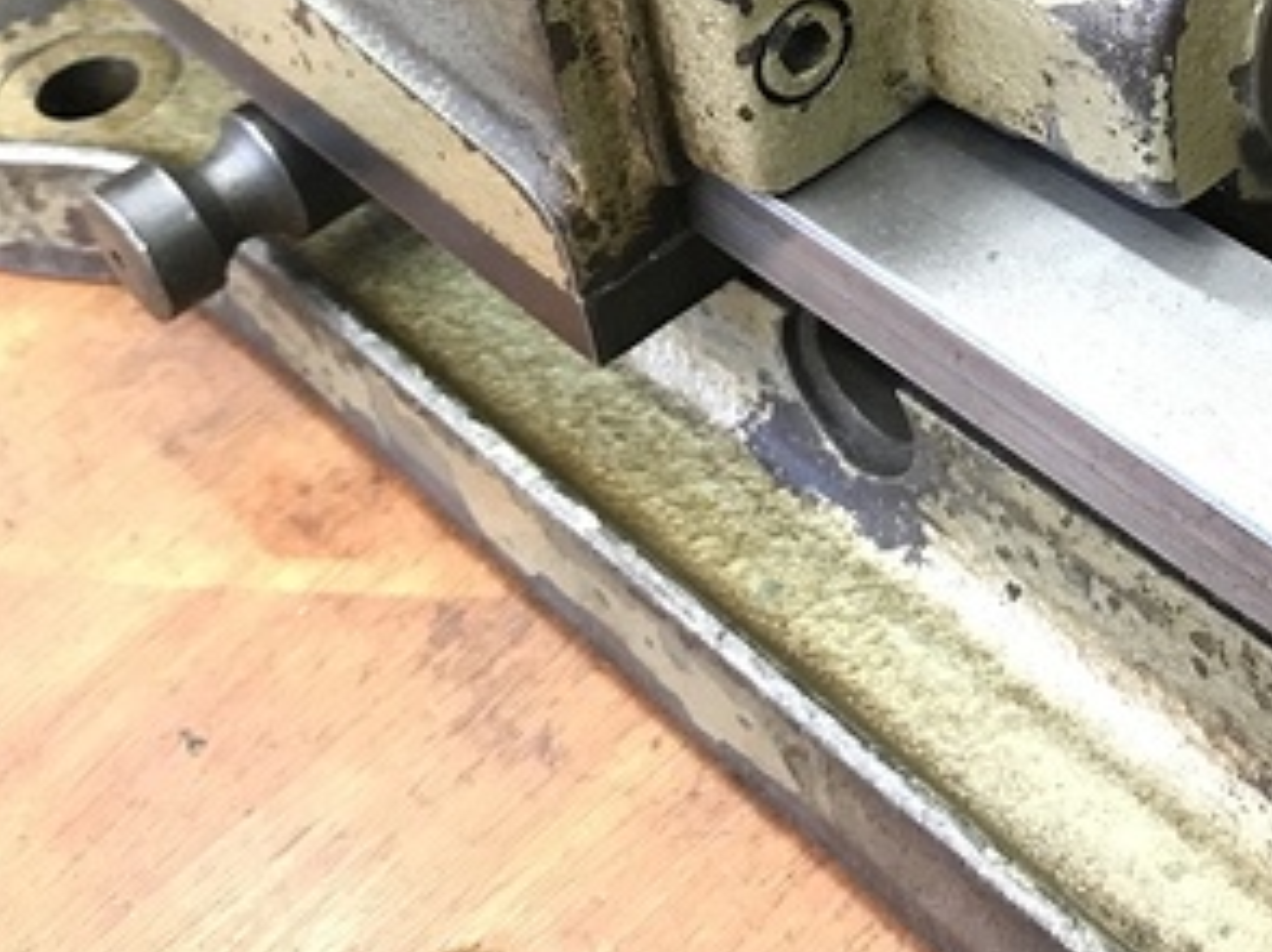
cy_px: 95
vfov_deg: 23.4
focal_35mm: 61
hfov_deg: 30.8
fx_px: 2240
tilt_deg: -39.0
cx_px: 1047
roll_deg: +4.7
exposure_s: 1/15
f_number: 1.8
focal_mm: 3.99
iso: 100
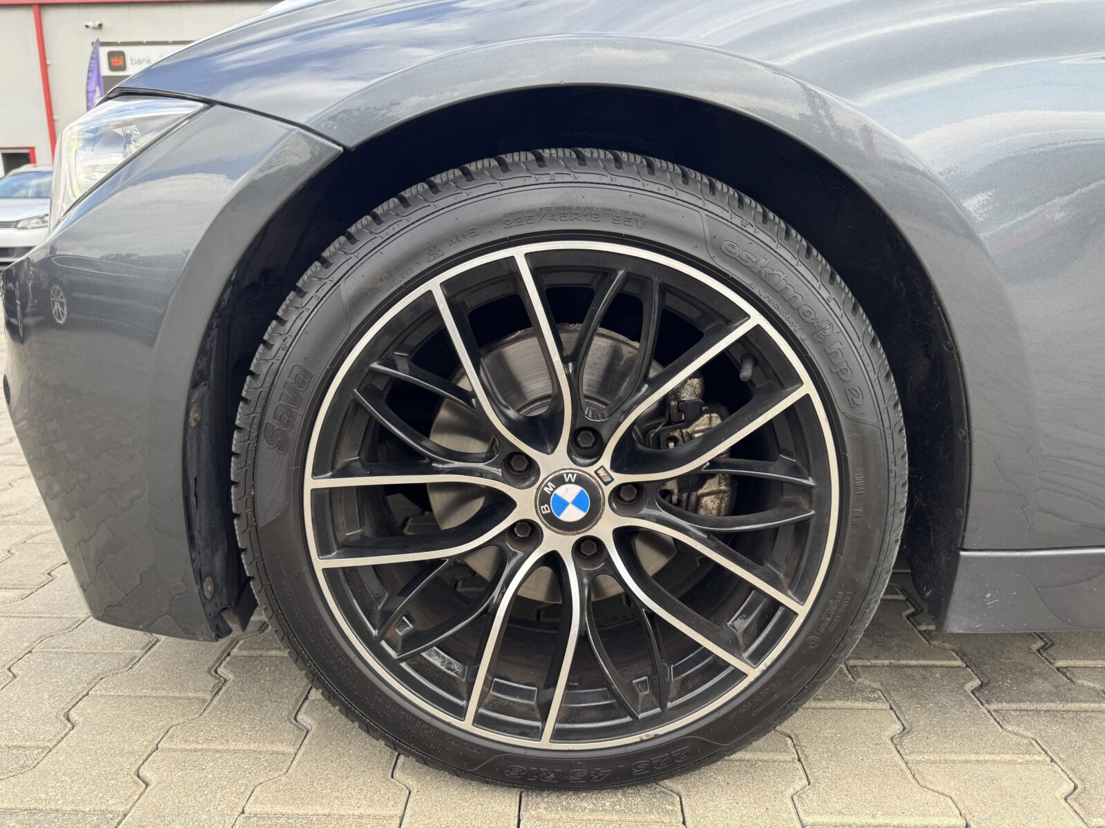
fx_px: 766
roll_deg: -0.4
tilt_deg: -13.2
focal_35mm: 24
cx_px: 552
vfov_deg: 56.8
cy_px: 414
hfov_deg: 71.6
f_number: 1.78
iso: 80
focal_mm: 6.76
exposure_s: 1/404
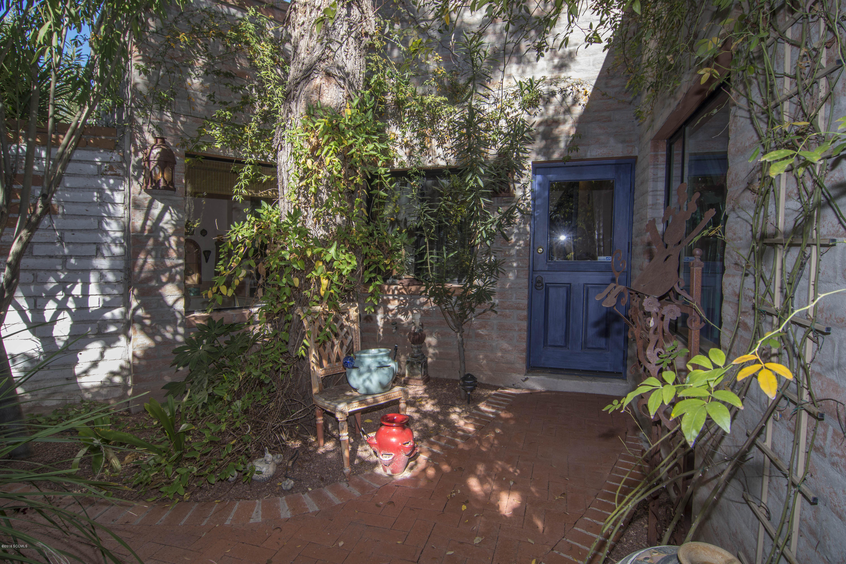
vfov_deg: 67.4
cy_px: 282
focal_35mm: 18
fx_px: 423
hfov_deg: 90.0
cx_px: 423
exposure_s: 1/30
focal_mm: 12
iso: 100
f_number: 7.1
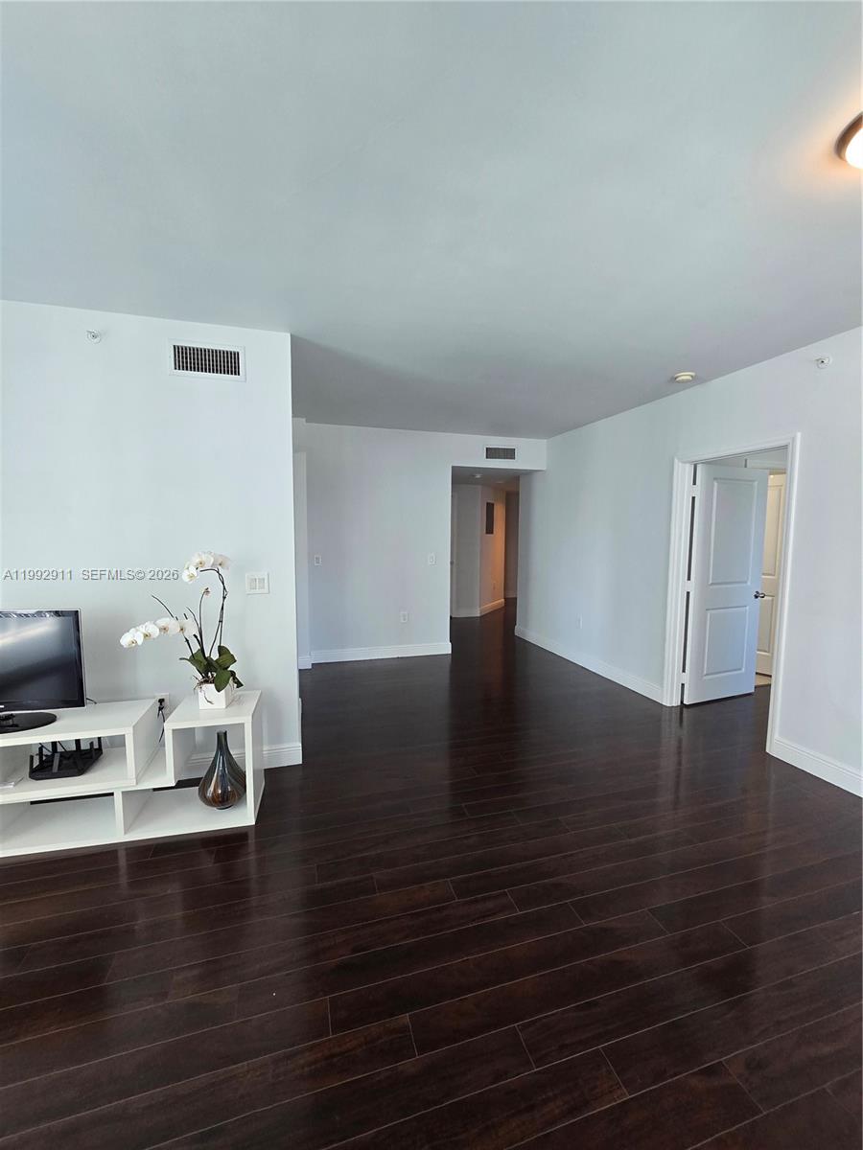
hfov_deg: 89.9
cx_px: 432
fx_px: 432
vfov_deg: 106.2
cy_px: 575
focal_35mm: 13
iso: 200
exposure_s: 1/100
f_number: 2.2
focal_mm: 2.2
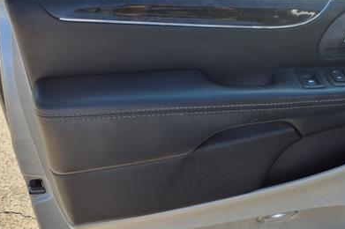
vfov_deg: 29.1
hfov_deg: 41.1
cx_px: 272
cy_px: 137
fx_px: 440
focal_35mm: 46
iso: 40
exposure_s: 1/556
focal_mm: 3.58
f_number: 1.9
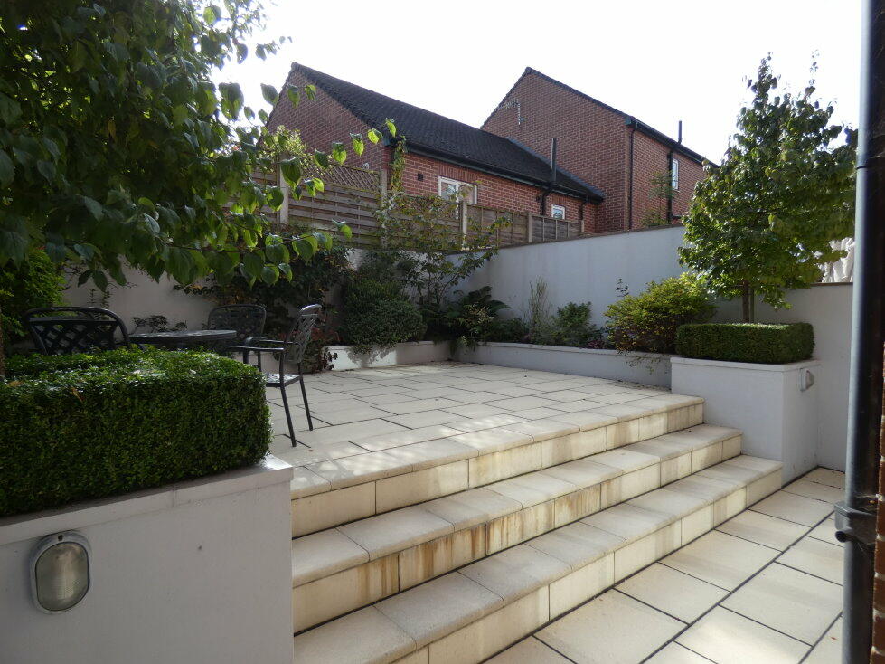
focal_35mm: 20
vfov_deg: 66.0
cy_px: 332
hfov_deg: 81.8
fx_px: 511
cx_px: 442
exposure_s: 1/640
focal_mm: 3.6
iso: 80
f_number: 2.8
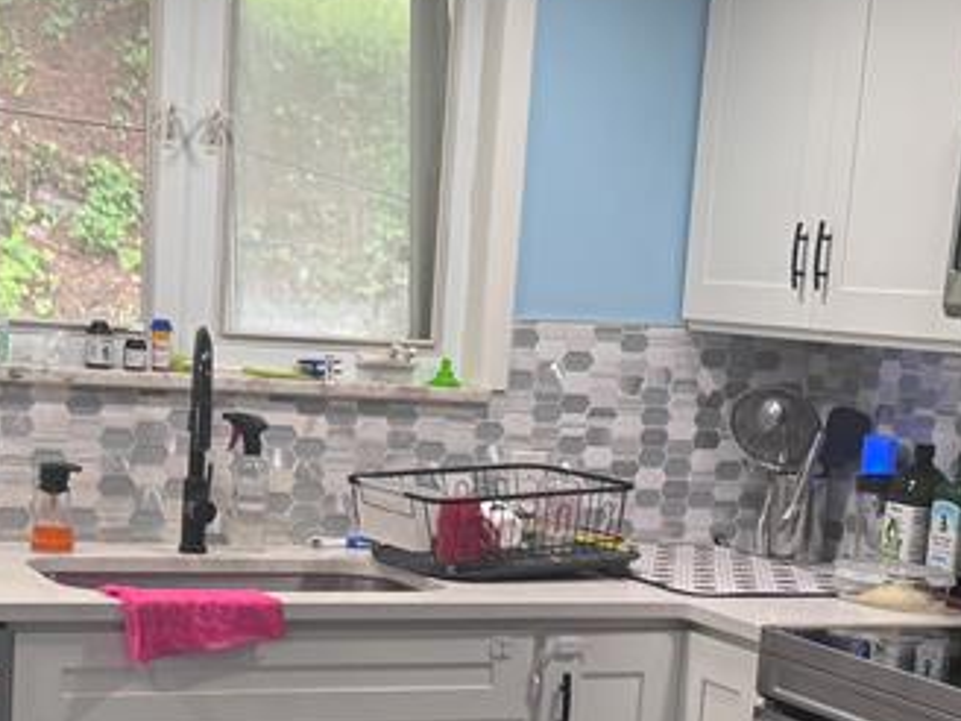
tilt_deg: -11.6
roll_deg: -4.5
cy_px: 659
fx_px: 2082
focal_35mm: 75
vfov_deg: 19.3
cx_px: 434
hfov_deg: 26.0
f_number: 1.78
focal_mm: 6.76
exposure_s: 1/60
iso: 160
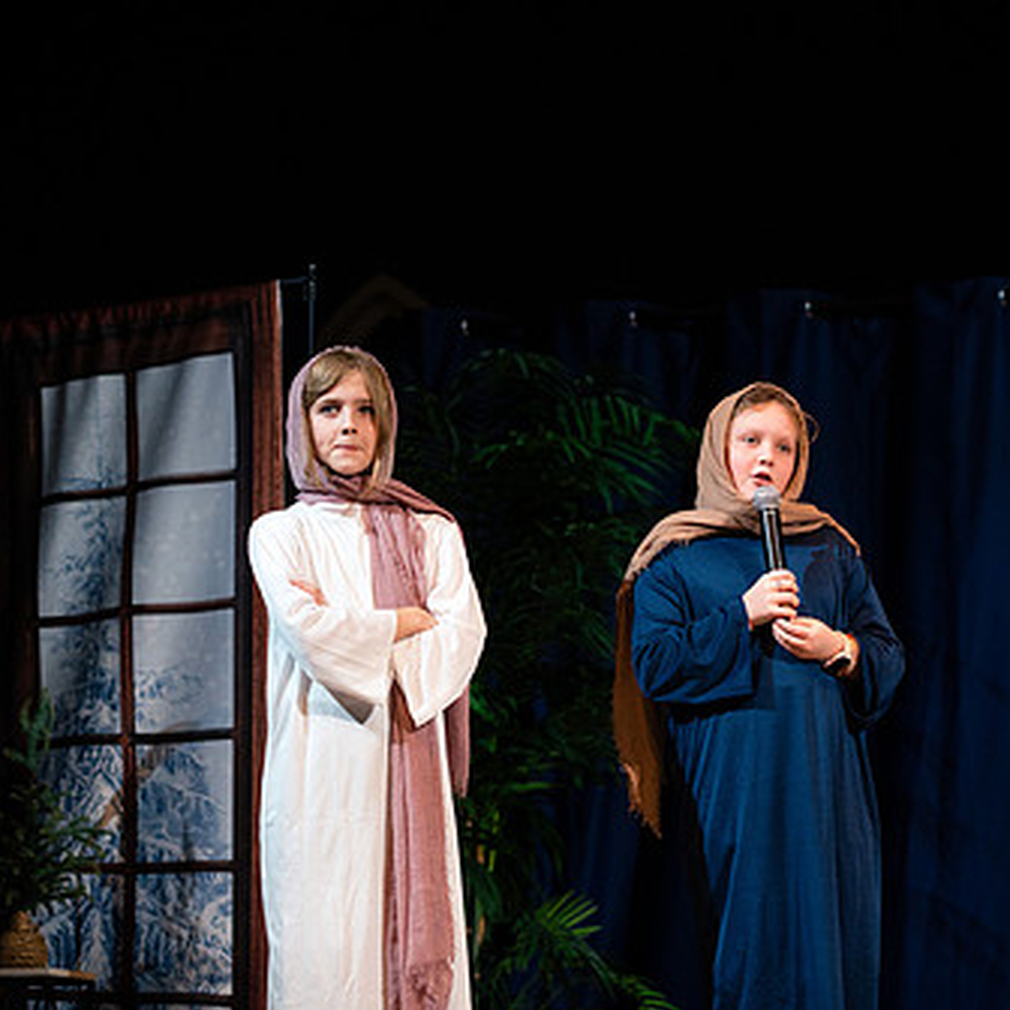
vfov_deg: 13.2
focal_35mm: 132
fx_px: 4357
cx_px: 615
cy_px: 472
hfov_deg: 13.2
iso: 800
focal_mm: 85
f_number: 2.8
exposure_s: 1/250
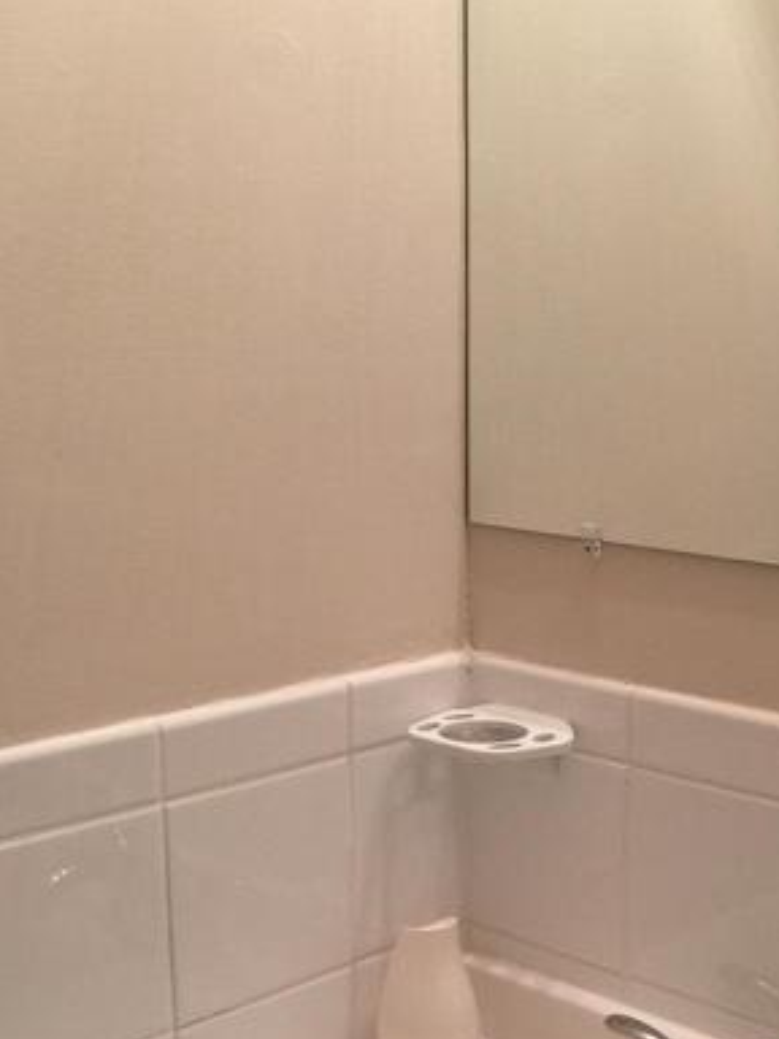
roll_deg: -0.6
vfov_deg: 32.4
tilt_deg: -16.7
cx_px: 538
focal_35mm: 58
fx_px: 1740
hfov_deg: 25.1
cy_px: 812
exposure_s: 1/30
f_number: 2.2
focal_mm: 4.15
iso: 40
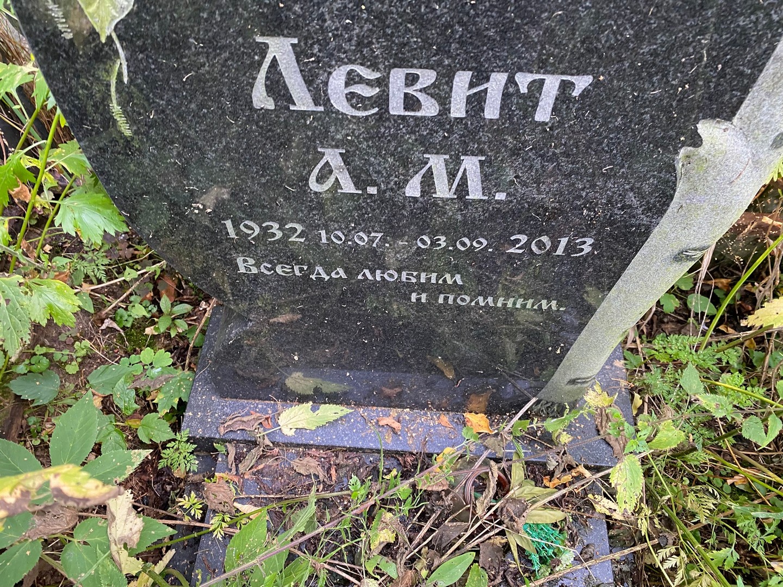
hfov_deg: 67.3
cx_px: 392
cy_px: 294
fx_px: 588
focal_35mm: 26
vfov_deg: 53.1
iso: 200
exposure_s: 1/60
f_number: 1.8
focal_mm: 4.25
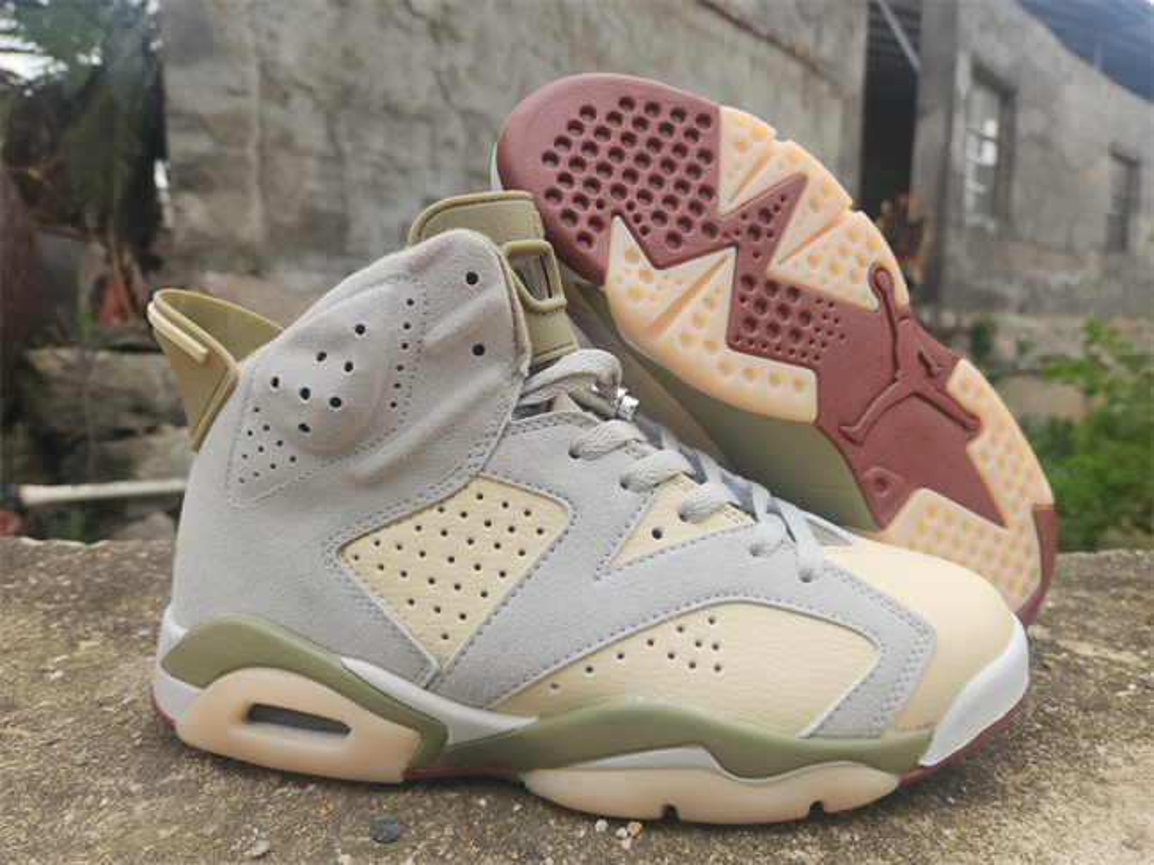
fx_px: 766
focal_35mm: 23
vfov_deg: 58.8
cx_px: 577
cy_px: 432
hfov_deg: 73.9
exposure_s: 1/123
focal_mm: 5.4
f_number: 1.8
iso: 20
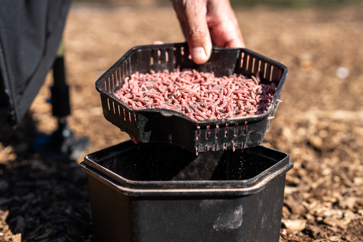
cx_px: 182
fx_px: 504
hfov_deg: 39.6
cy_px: 121
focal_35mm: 50
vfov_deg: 27.0
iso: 100
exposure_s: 1/1000
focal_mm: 50
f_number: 3.2
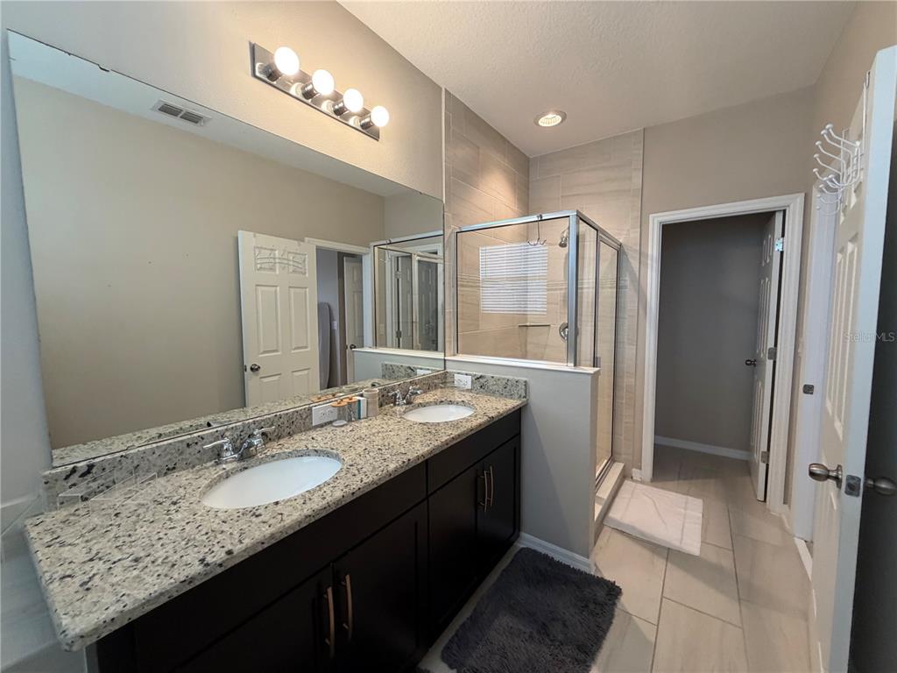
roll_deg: +0.6
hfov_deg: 102.1
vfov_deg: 85.7
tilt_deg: -5.9
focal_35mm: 14
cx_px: 448
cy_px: 336
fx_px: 363
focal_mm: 2.22
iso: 320
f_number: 2.2
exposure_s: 1/120
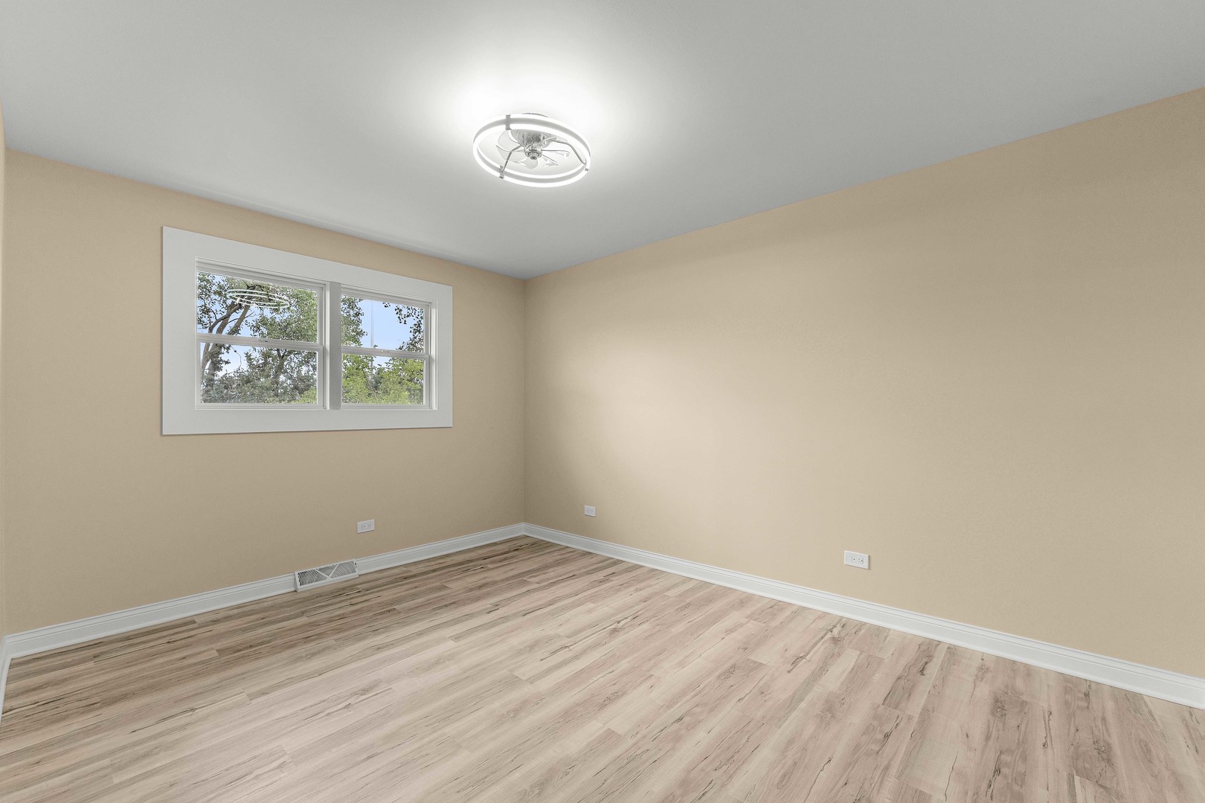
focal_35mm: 14
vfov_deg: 81.2
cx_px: 602
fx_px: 469
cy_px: 402
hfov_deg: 104.3
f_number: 4.5
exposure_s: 1/45
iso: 320
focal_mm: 14
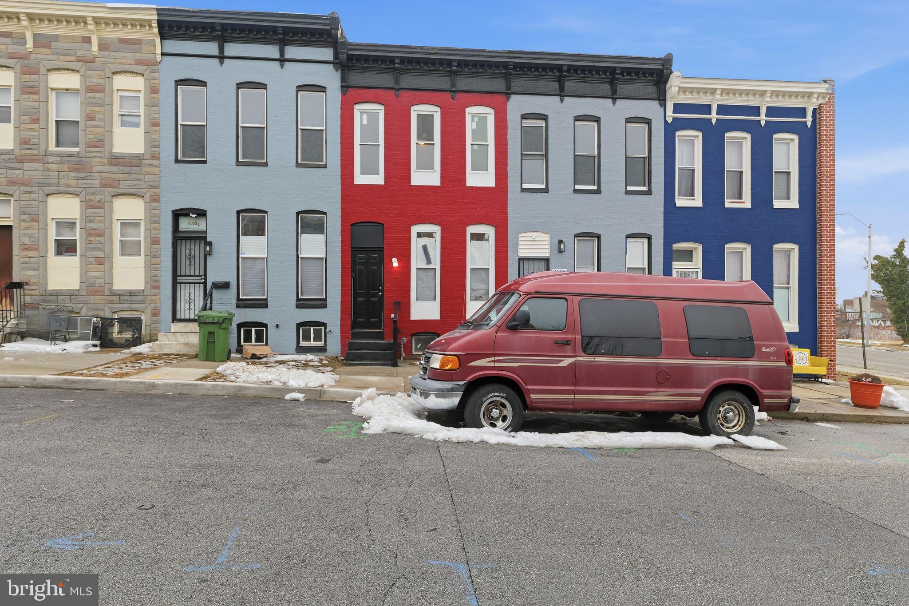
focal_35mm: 19
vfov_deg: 64.5
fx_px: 480
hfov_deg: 86.9
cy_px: 303
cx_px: 454
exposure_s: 1/250
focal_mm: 19
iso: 800
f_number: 7.1
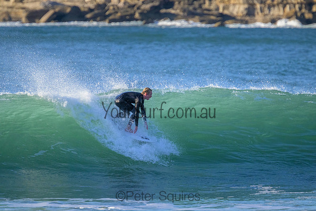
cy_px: 106
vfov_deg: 1.7
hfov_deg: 2.6
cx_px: 158
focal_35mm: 800
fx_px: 7024
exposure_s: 1/2000
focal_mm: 800
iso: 5000
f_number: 11
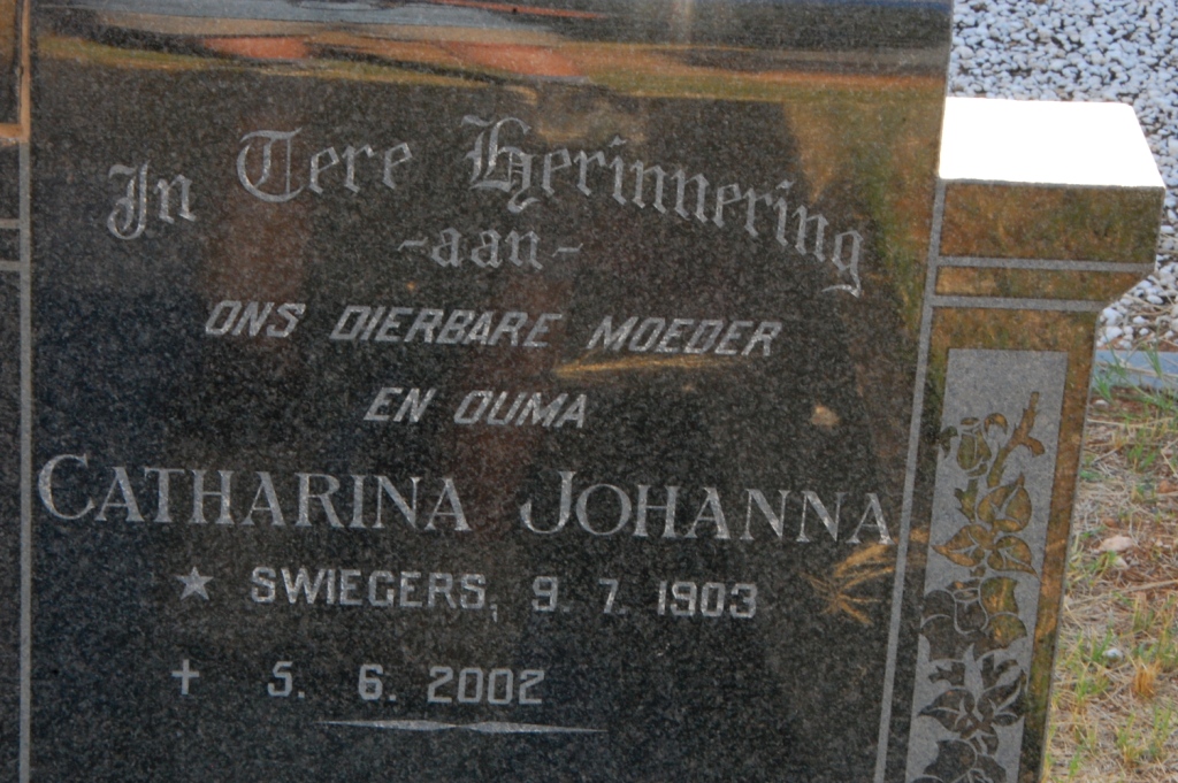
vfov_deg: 10.7
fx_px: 4169
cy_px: 392
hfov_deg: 16.1
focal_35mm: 128
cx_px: 589
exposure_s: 1/30
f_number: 22
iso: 900
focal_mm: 85
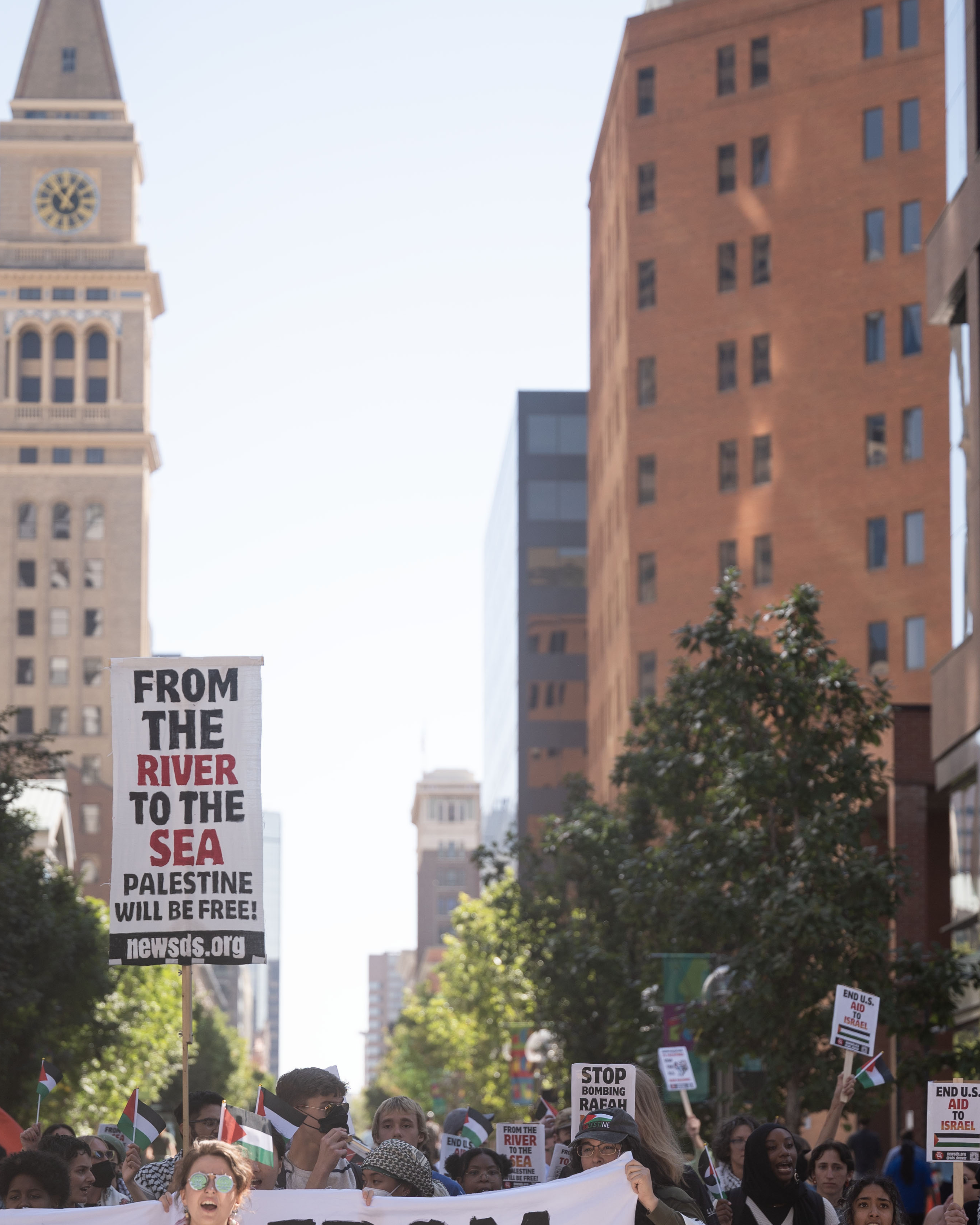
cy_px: 720
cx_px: 482
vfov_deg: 16.7
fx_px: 4170
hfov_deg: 13.4
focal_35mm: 115
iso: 100
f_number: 2.8
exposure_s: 1/1000
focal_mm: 70
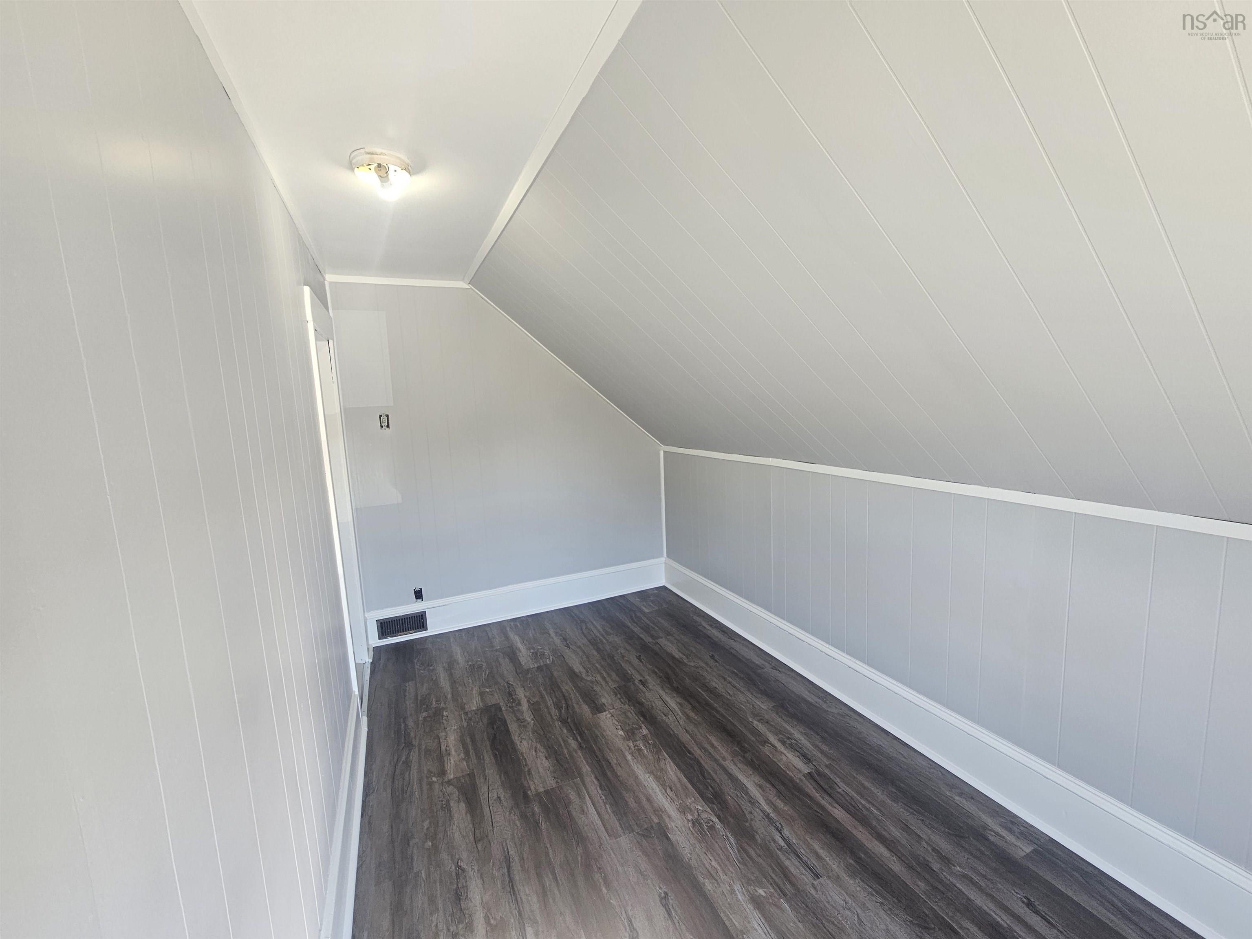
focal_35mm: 13
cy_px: 470
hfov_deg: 106.2
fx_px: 470
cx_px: 626
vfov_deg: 89.9
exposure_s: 1/60
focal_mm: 2.2
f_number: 2.2
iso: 64
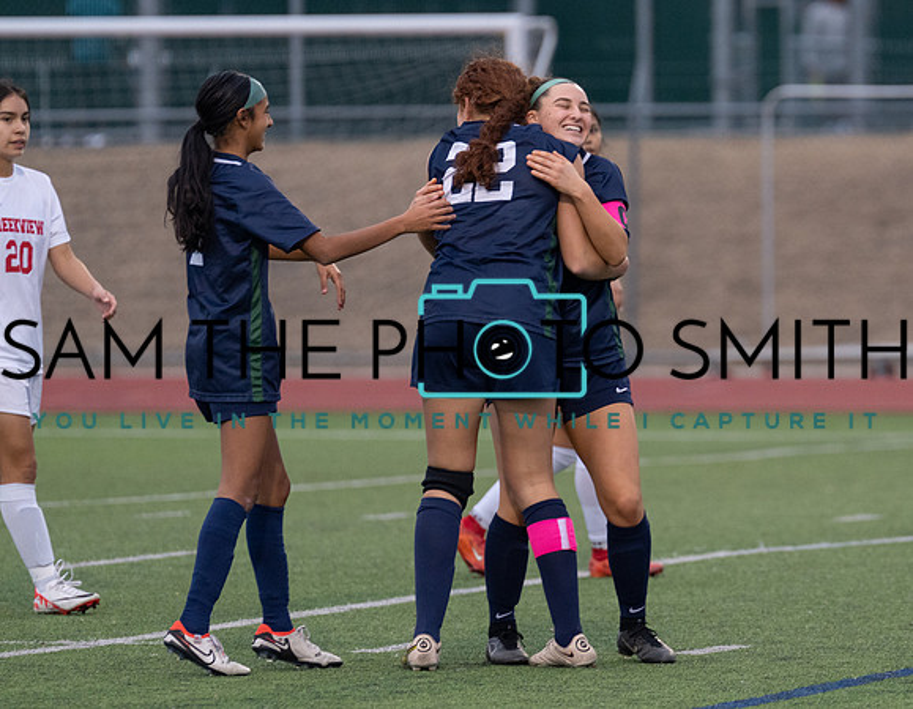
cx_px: 718
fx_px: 12749
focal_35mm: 477
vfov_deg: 3.2
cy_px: 308
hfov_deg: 4.1
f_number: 4
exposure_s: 1/1000
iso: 2000
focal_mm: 280
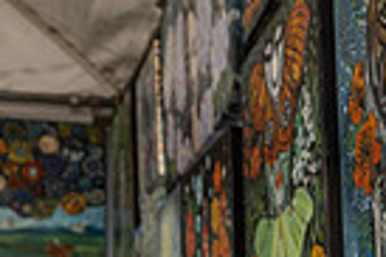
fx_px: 1092
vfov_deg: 12.7
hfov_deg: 19.5
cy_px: 380
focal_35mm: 102
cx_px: 383
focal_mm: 24
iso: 200
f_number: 5
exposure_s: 1/320
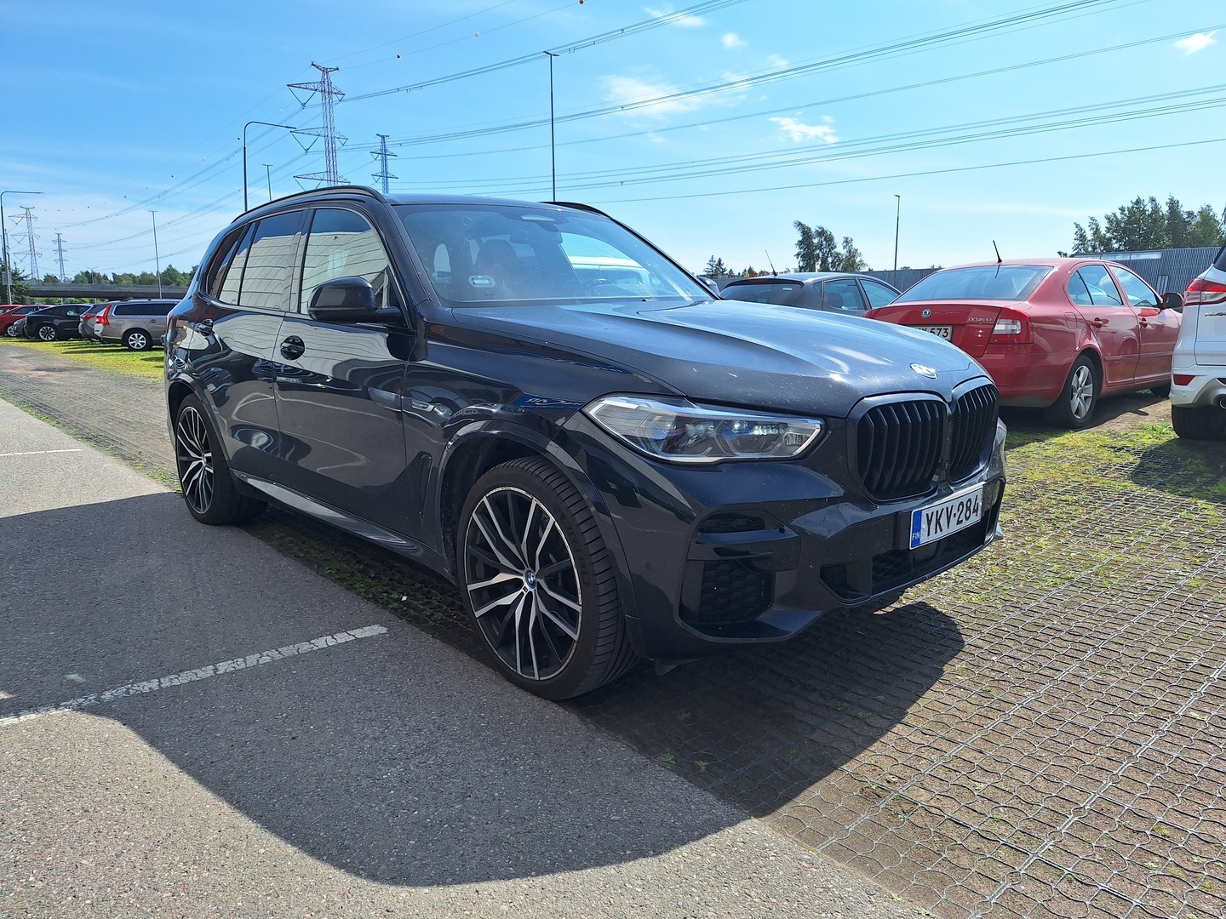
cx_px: 613
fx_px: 815
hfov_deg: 73.9
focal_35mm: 23
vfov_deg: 58.9
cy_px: 460
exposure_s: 1/3145
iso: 40
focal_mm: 5.54
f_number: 1.8
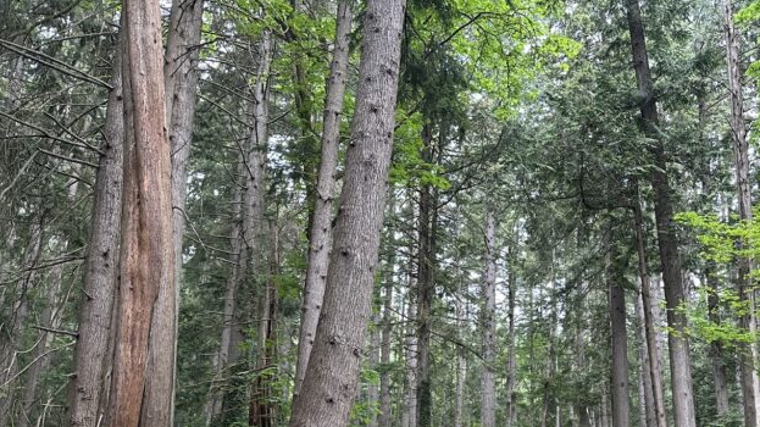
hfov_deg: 46.1
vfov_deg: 25.7
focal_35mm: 43
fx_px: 866
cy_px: 464
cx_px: 549
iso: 125
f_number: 1.78
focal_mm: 6.86
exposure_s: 1/121
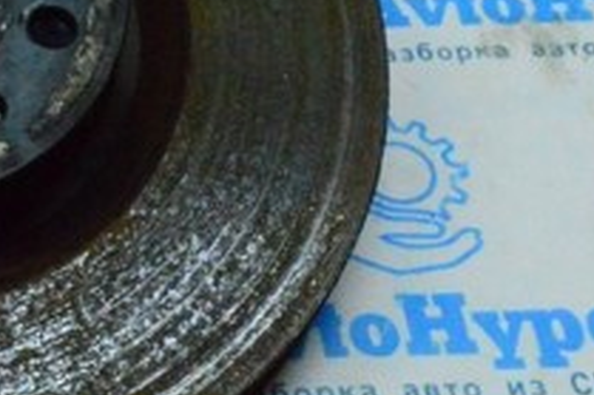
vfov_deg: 12.9
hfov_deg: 18.2
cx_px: -153
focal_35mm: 106
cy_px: 87
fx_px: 1740
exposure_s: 1/100
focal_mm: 23
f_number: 25
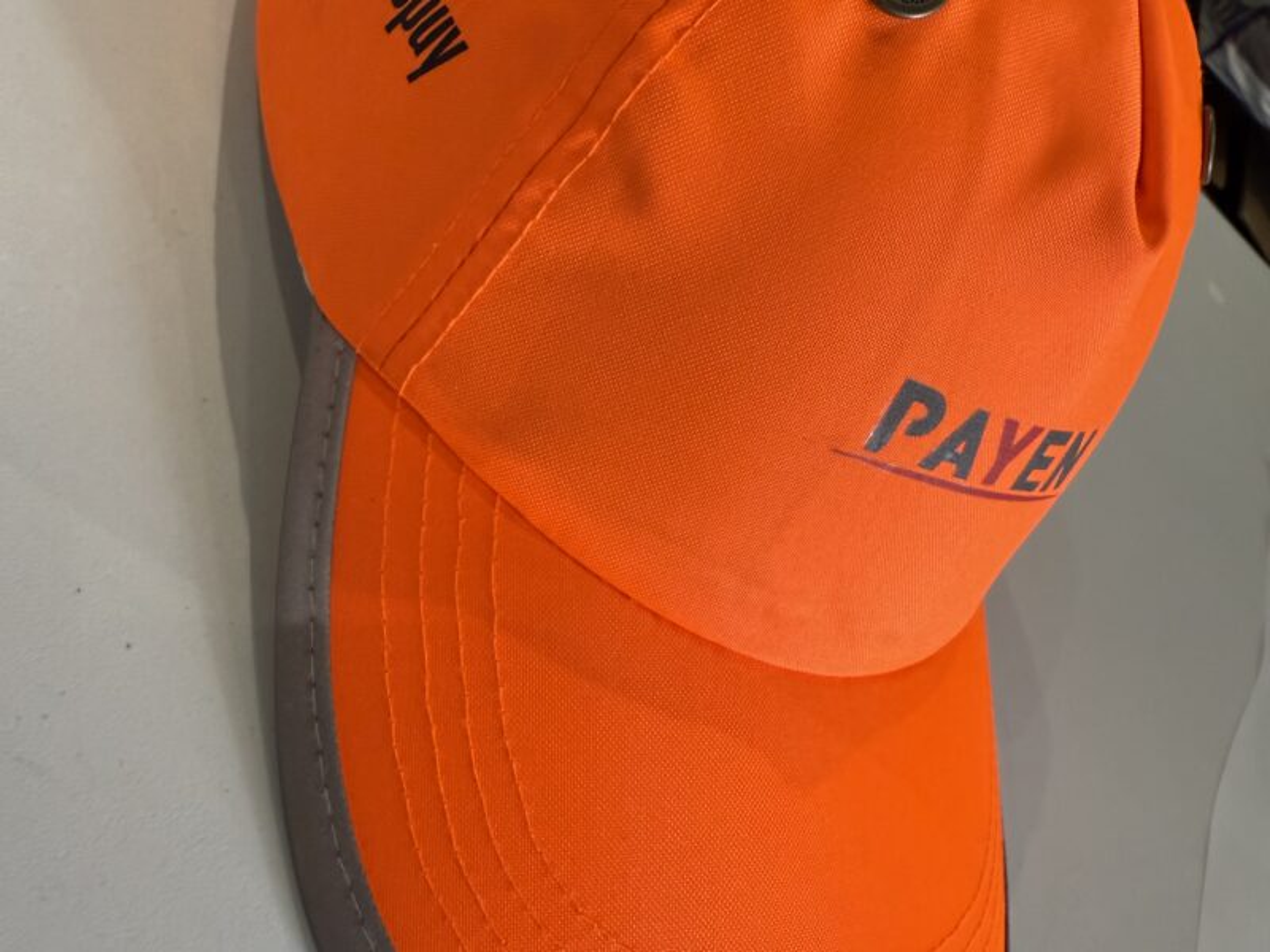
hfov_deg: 71.6
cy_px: 476
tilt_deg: -40.0
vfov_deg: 56.8
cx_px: 635
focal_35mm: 24
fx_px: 881
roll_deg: +36.9
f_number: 2.2
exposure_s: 1/99
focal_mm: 2.22
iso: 320
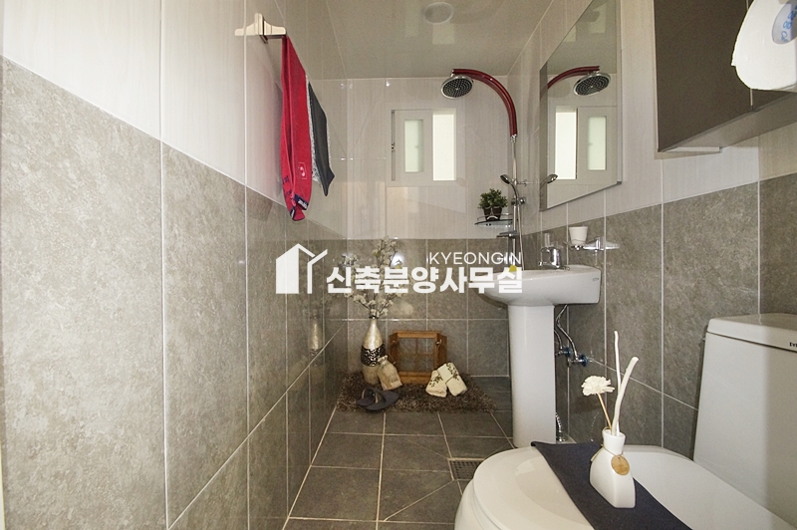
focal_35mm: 15
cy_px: 265
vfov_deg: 77.2
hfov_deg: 100.4
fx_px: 332
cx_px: 398
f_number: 9
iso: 1600
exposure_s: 1/6
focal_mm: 10
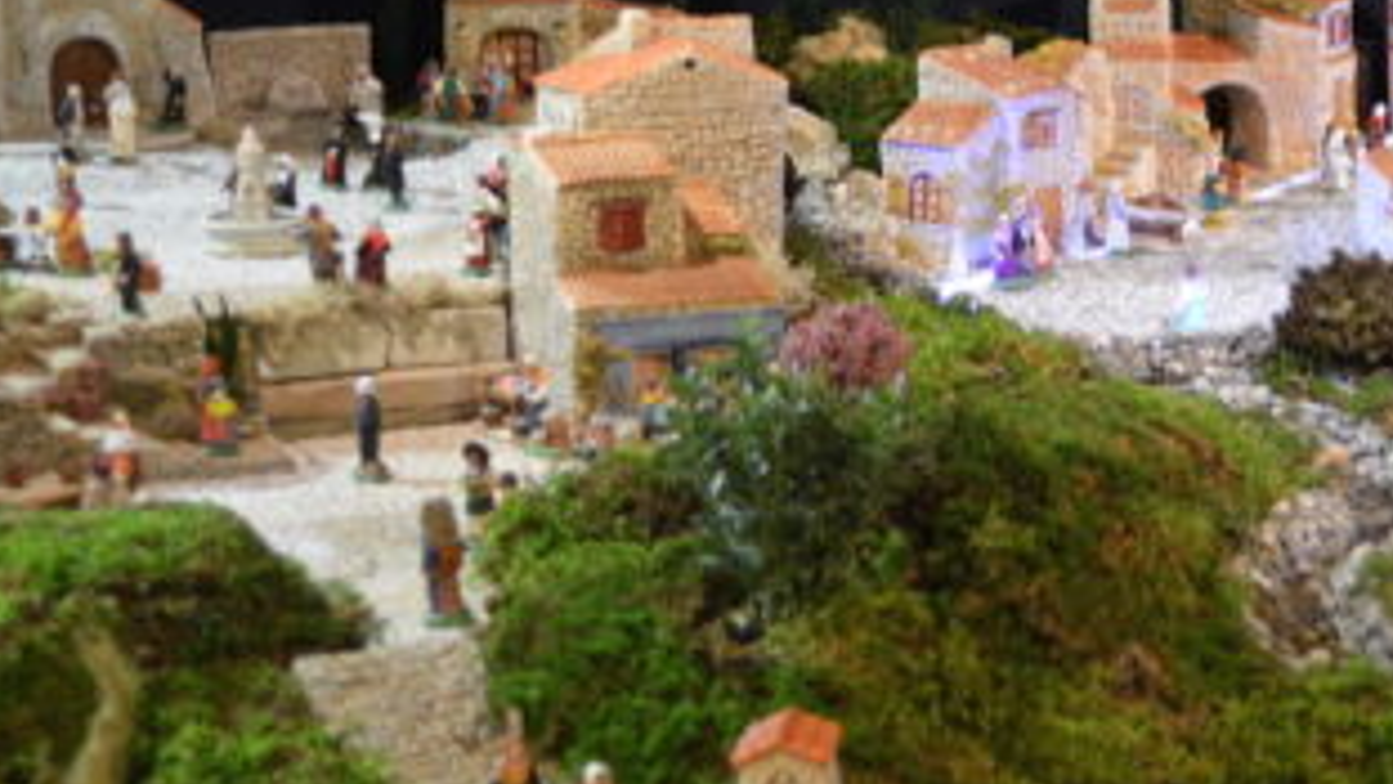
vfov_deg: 15.2
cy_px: 188
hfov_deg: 26.6
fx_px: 2918
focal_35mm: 79
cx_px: 974
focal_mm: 26
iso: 1600
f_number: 4.2
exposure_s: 1/15
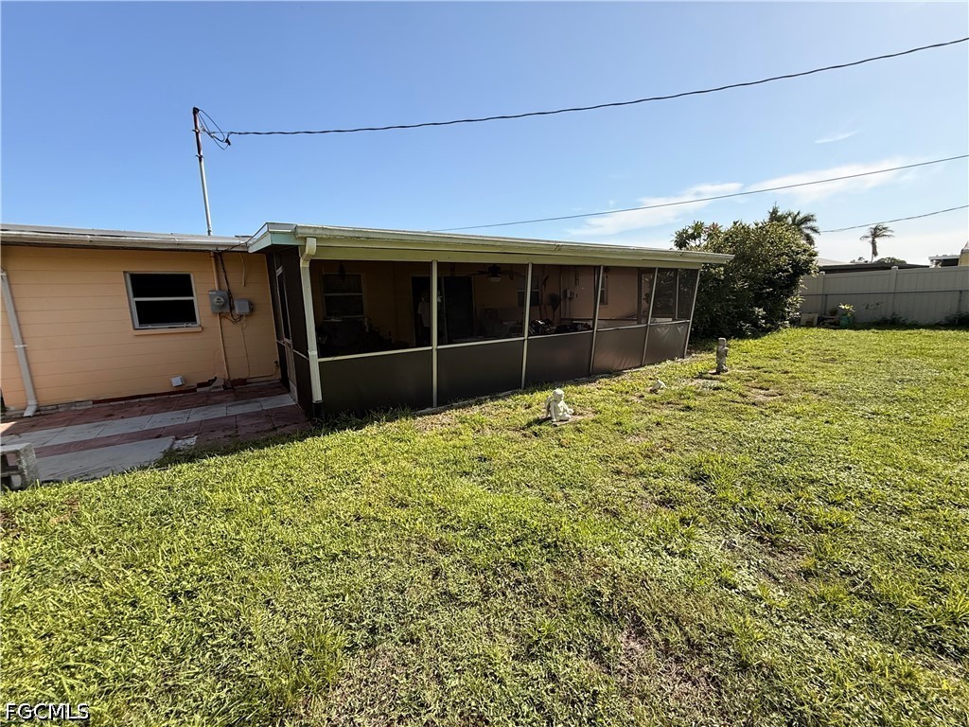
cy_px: 364
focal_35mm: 14
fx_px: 392
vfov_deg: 85.7
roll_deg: +2.3
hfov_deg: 102.1
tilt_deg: -8.1
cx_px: 484
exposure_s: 1/1431
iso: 64
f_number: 2.2
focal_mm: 2.22
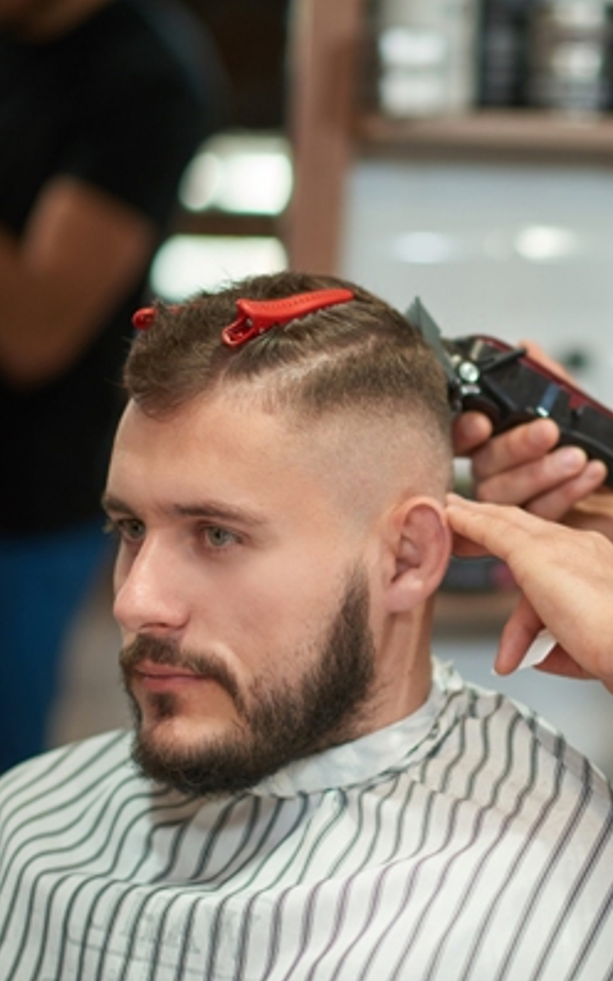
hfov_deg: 9.9
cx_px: 613
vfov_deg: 15.9
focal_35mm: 131
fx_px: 3503
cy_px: 492
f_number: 2.2
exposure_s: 1/250
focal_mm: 85
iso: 400
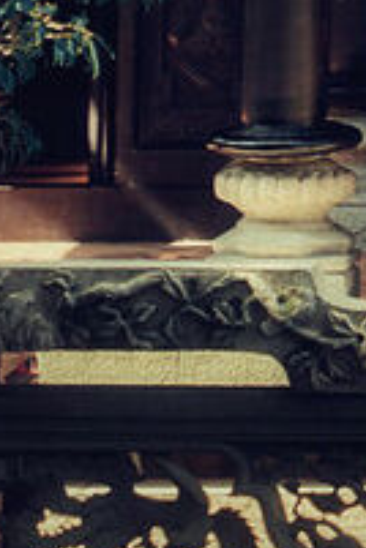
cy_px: -691
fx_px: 5962
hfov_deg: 3.5
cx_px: 1002
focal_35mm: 391
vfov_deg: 5.1
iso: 200
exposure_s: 1/80
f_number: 8
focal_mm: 50
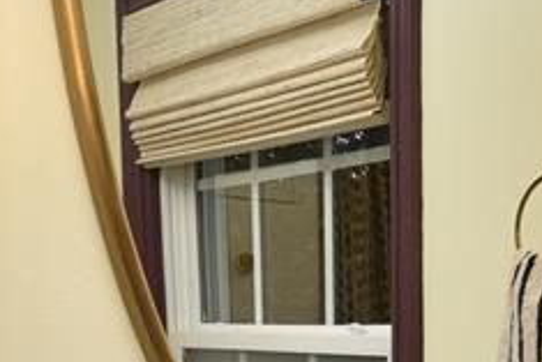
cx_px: 498
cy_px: 430
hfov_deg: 26.3
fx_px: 1115
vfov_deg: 17.6
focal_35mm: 74
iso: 125
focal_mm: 17
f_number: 9
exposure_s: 1/60
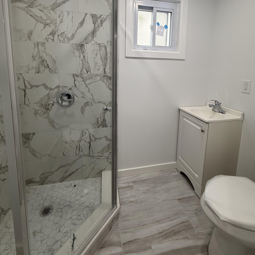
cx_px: 130
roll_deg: -1.3
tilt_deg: -6.7
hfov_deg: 84.0
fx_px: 142
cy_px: 88
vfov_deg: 81.5
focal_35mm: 17
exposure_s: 1/120
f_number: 2.2
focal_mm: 2.22
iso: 80
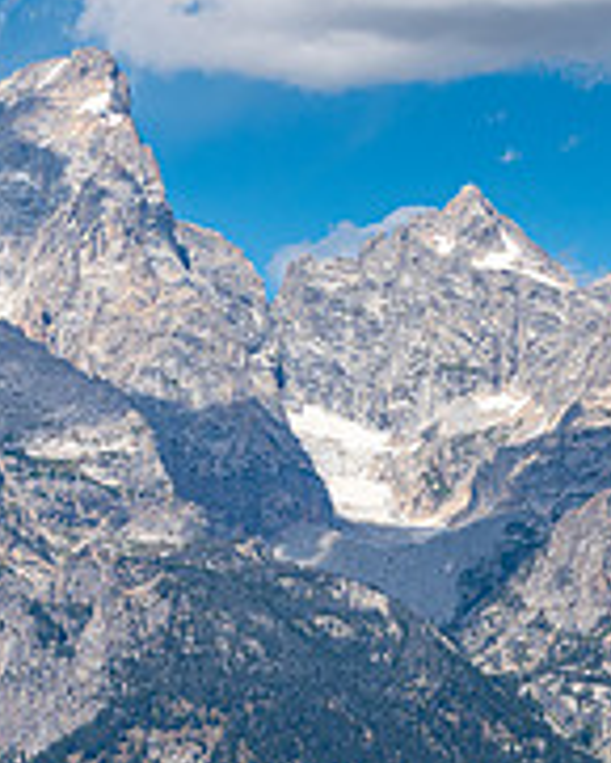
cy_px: 664
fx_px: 6798
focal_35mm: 301
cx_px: 409
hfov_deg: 5.1
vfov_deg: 6.4
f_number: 10
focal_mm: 100
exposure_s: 1/320
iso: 100
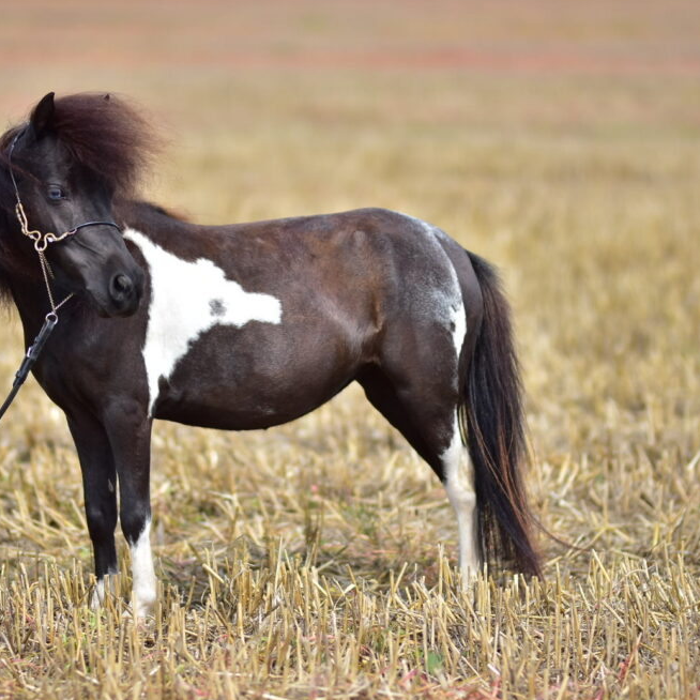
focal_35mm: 170
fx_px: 3882
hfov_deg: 10.3
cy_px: 349
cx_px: 304
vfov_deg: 10.3
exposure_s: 1/8000
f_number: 1.4
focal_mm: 85
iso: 200
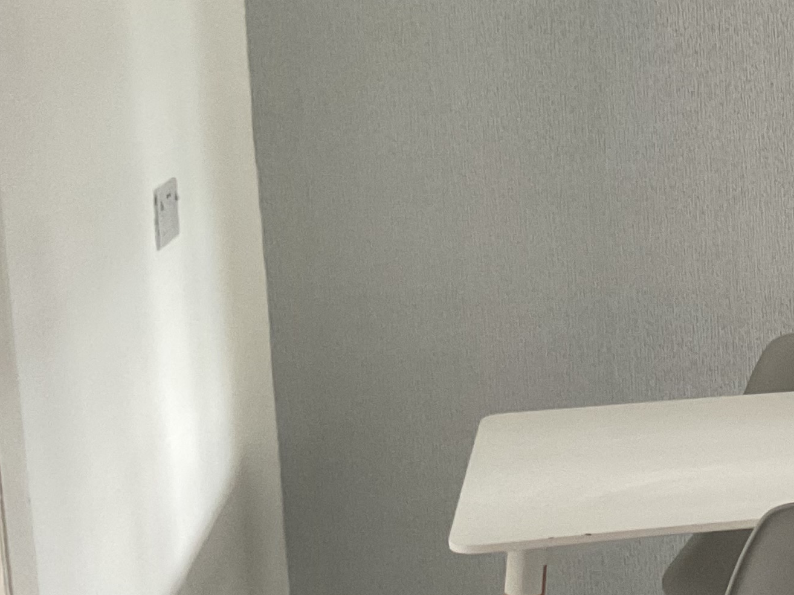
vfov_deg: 16.6
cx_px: 1138
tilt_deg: -10.1
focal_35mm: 89
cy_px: 289
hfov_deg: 19.6
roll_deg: -0.1
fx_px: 2041
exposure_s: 1/50
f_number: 1.8
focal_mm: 3
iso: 250
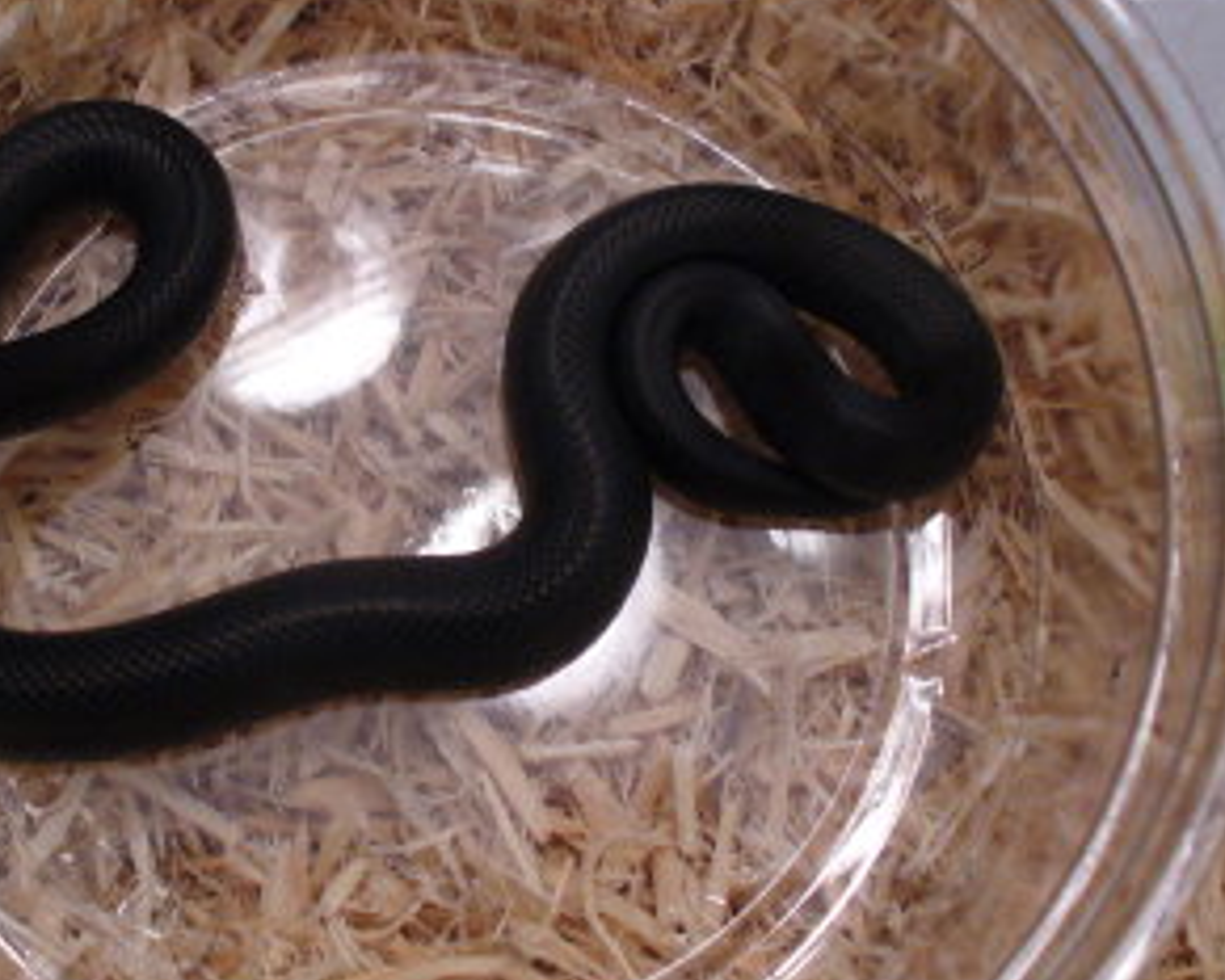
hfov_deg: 30.4
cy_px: 389
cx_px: 497
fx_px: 2249
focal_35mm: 62
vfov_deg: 24.6
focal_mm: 6.1
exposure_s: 1/15
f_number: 2.8
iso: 200
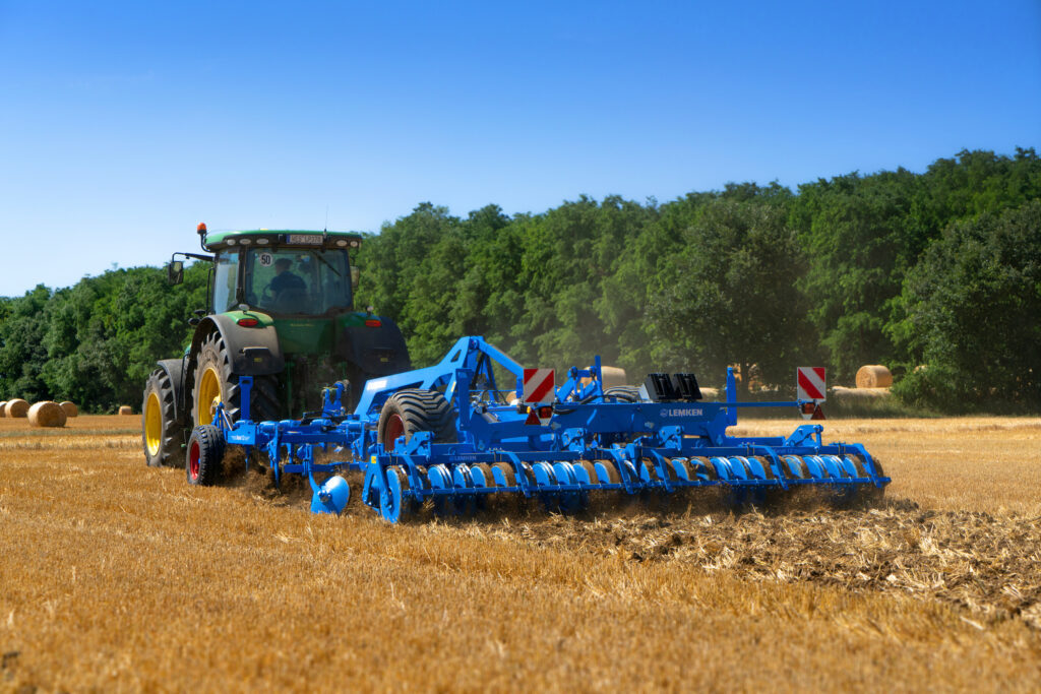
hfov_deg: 28.8
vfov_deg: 19.5
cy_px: 347
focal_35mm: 70
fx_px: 2024
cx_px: 520
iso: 200
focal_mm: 70
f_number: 7.1
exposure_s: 1/1600
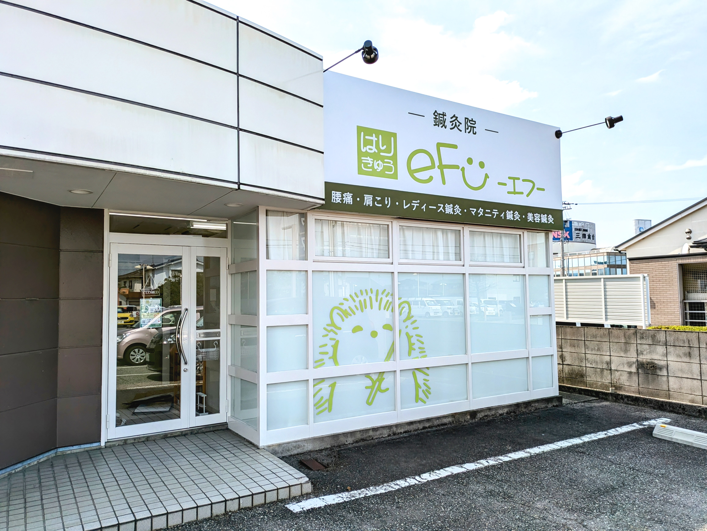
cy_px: 266
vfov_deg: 54.9
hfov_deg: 69.4
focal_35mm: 25
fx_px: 511
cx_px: 354
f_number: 1.89
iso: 50
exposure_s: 1/2732
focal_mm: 5.43
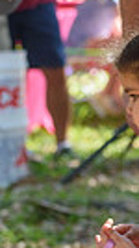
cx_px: 185
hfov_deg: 2.2
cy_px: 255
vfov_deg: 3.9
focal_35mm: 556
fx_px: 3657
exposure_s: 1/500
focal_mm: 105
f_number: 5.6
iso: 400
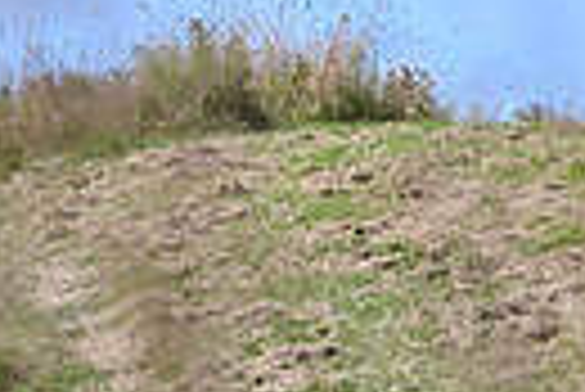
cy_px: -52
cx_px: 1296
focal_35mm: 557
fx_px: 9061
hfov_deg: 3.7
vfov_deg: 2.5
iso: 160
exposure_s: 1/1250
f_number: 4.5
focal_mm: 125
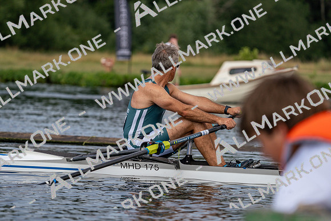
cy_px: 110
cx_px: 166
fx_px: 2575
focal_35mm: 280
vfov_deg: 4.9
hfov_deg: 7.4
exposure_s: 1/1600
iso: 320
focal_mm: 280
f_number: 5.6
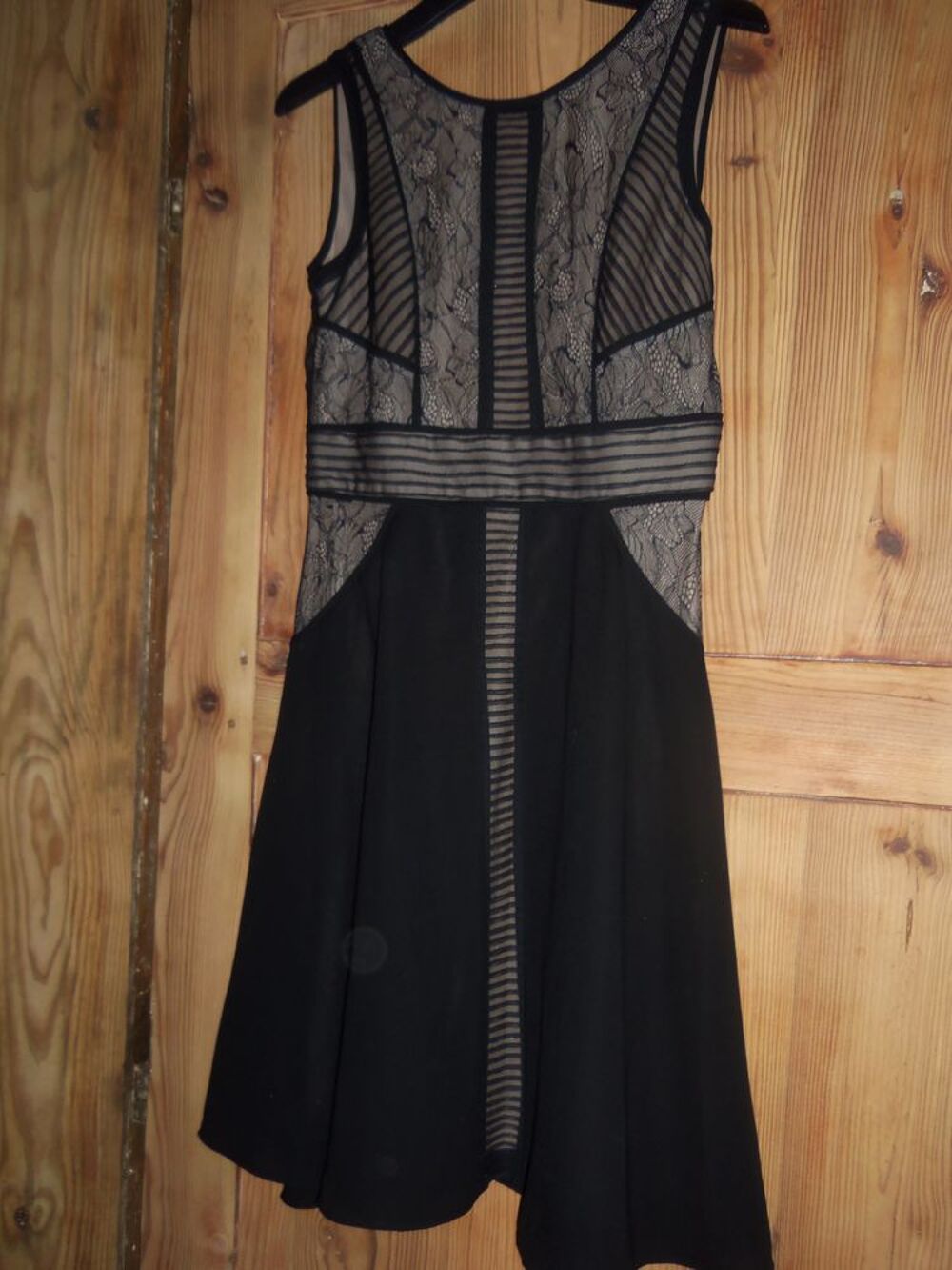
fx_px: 1027
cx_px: 476
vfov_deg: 63.4
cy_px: 635
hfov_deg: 49.8
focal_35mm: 28
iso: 64
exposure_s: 1/30
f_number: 3.9
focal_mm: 5.1
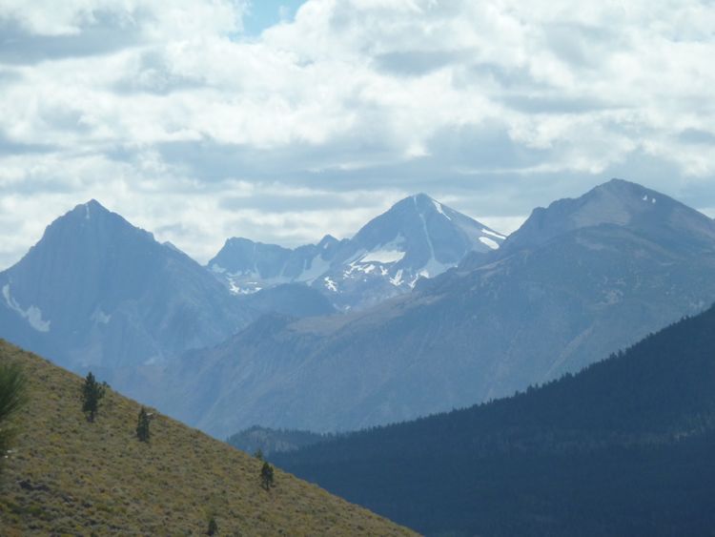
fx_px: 5000
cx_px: 358
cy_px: 268
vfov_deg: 6.1
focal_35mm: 242
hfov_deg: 8.2
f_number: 6.3
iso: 200
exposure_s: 1/1000
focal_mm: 39.7
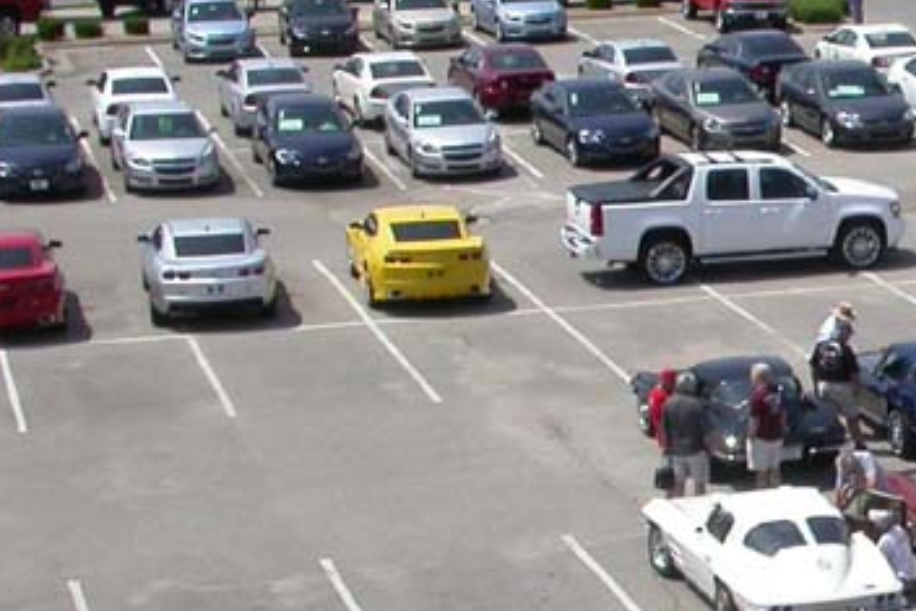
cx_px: 1220
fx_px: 2927
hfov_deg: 16.7
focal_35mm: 115
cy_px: 426
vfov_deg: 11.9
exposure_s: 1/410
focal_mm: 7.85
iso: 100
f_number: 7.5
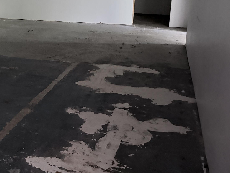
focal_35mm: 49
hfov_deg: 35.3
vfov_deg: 29.1
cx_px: 1
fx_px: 326
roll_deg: +0.2
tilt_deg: -11.4
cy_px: 40
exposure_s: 1/29
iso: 1600
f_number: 1.78
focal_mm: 6.76
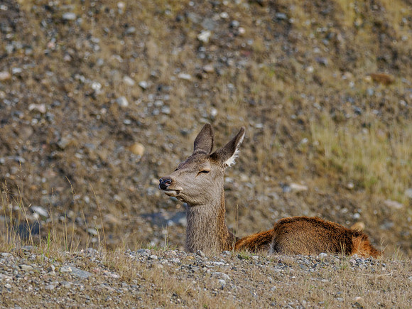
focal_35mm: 853
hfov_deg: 2.3
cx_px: 222
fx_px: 10149
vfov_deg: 1.7
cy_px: 219
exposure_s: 1/1250
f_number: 4
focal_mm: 300
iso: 500
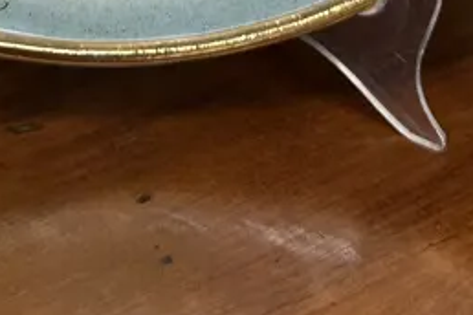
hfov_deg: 20.5
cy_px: -370
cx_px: 136
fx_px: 1301
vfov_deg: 11.9
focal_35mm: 99
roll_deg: -0.7
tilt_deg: -16.7
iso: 160
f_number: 1.78
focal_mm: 6.86
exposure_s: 1/100
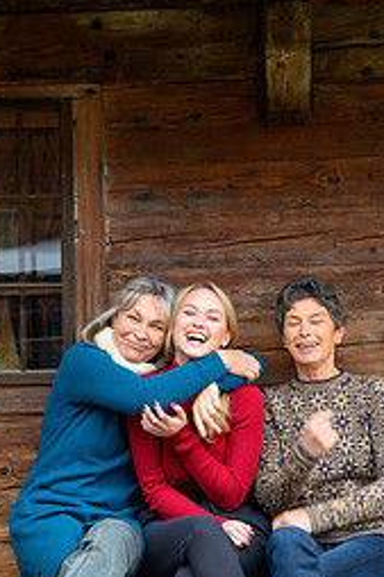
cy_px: 468
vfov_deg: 21.9
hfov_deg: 14.8
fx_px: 1474
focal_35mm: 92
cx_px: 199
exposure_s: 1/100
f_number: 5
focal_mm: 52
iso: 640
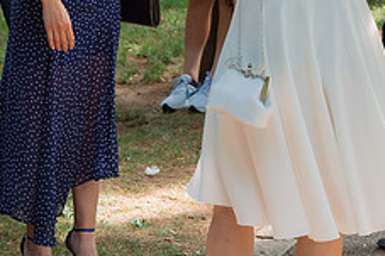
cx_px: 92
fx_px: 2319
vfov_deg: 6.3
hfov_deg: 9.5
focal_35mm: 217
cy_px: 3
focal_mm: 85
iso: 800
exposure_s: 1/500
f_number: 5
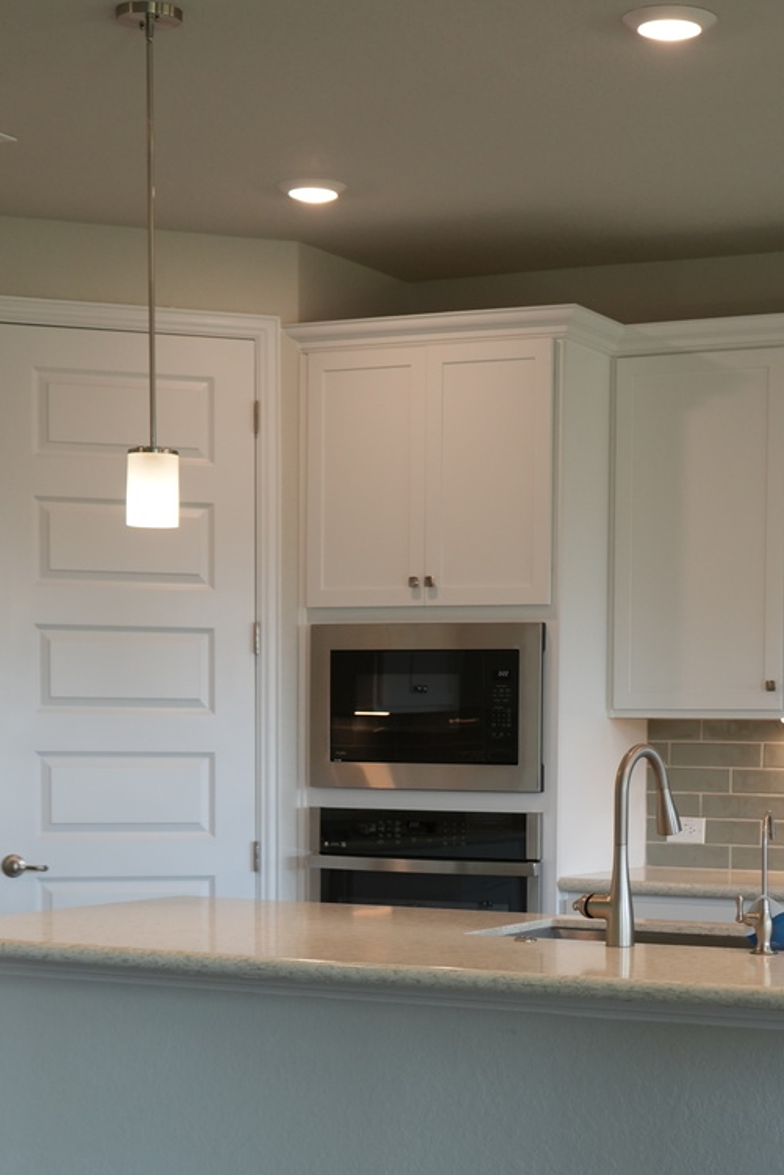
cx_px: 565
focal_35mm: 69
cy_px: 901
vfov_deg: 28.7
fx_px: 2253
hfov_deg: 19.6
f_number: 4
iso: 640
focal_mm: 32
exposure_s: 1/160
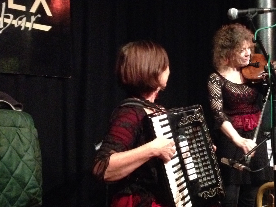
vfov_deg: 22.6
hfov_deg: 28.6
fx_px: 518
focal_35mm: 65
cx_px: 253
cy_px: 110
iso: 800
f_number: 2.4
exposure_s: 1/15
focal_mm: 4.28
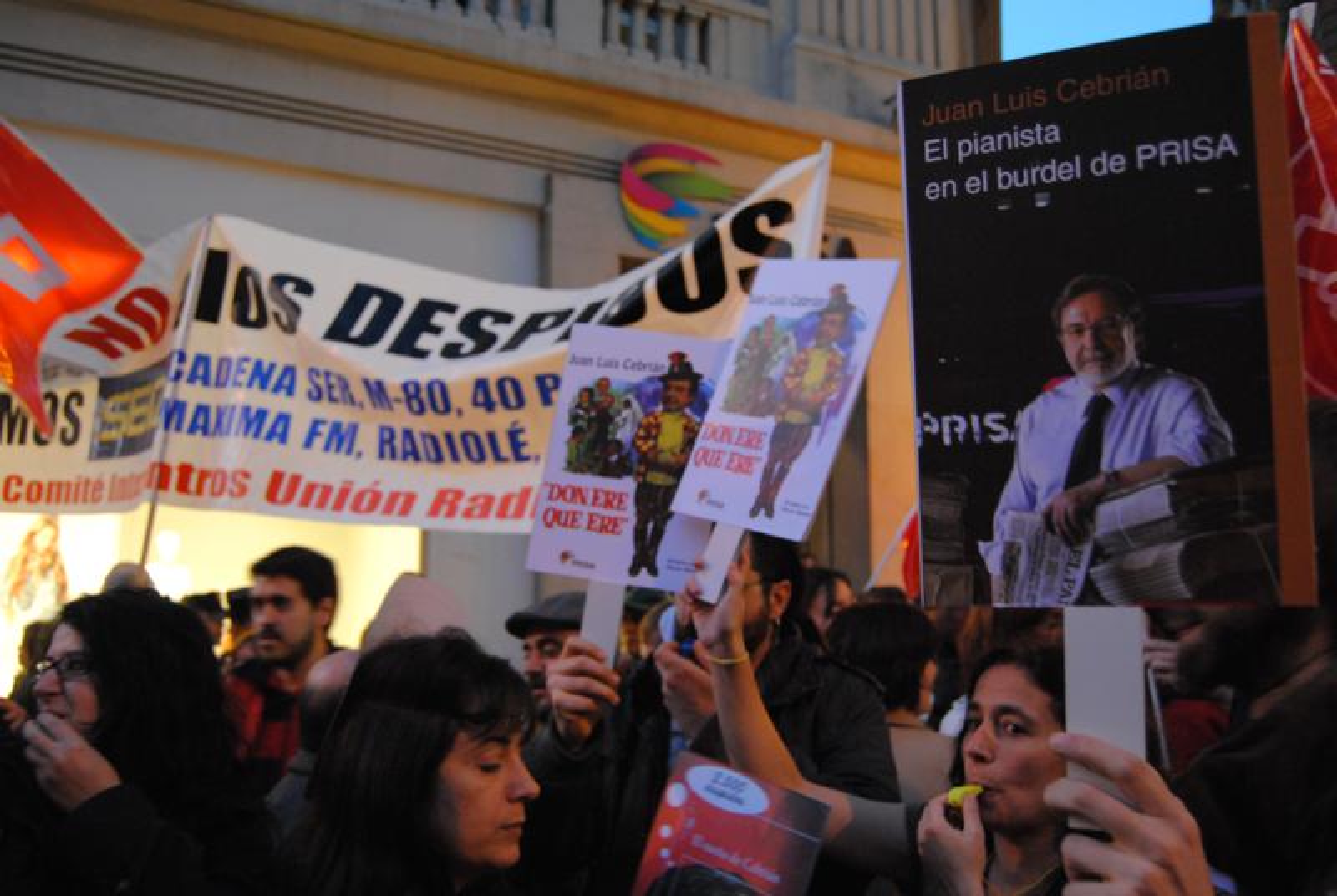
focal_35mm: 33
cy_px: 448
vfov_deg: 40.1
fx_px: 1227
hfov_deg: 57.2
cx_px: 668
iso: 900
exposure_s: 1/30
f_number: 3.5
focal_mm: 22
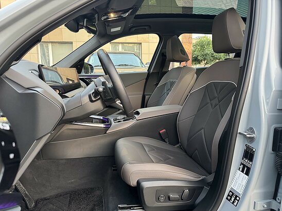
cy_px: 106
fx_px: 196
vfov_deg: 56.8
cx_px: 141
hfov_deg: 71.6
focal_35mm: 24
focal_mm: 6.76
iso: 640
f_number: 1.78
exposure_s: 1/60
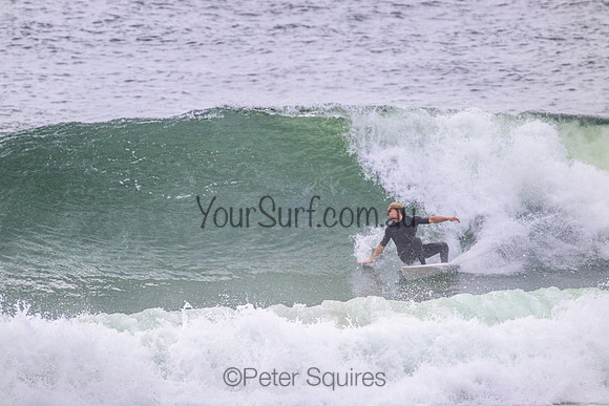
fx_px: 13536
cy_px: 203
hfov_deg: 2.6
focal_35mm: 800
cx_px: 304
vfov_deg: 1.7
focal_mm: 800
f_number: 11
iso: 2500
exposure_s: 1/2000
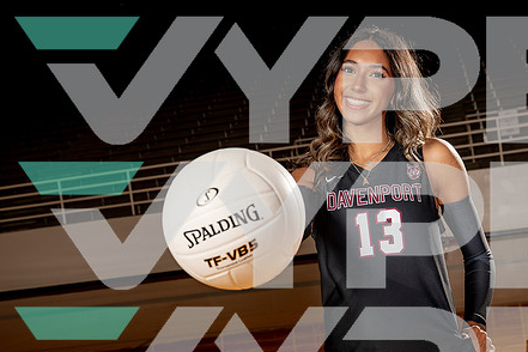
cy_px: 226
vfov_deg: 26.9
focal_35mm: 50
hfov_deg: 39.4
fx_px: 733
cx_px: 323
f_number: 5.6
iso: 100
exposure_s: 1/250
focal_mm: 38
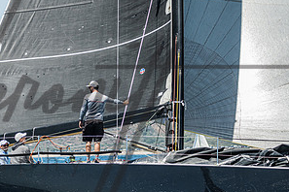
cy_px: 66
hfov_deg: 7.5
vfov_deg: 5.0
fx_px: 2207
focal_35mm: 275
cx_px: 3
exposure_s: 1/1000
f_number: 4.5
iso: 320
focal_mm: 125
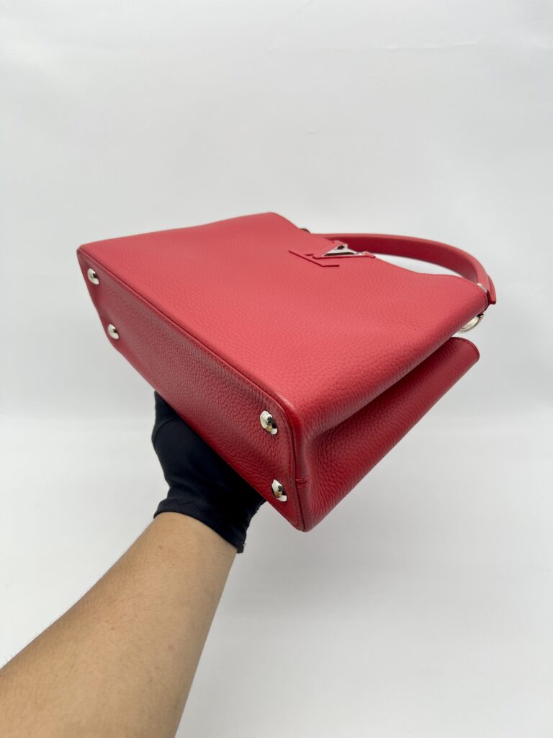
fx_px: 554
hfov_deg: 53.1
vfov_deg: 67.3
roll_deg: +1.2
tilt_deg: -26.7
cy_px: 369
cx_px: 276
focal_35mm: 26
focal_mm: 5.7
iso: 40
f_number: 1.5
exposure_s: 1/100
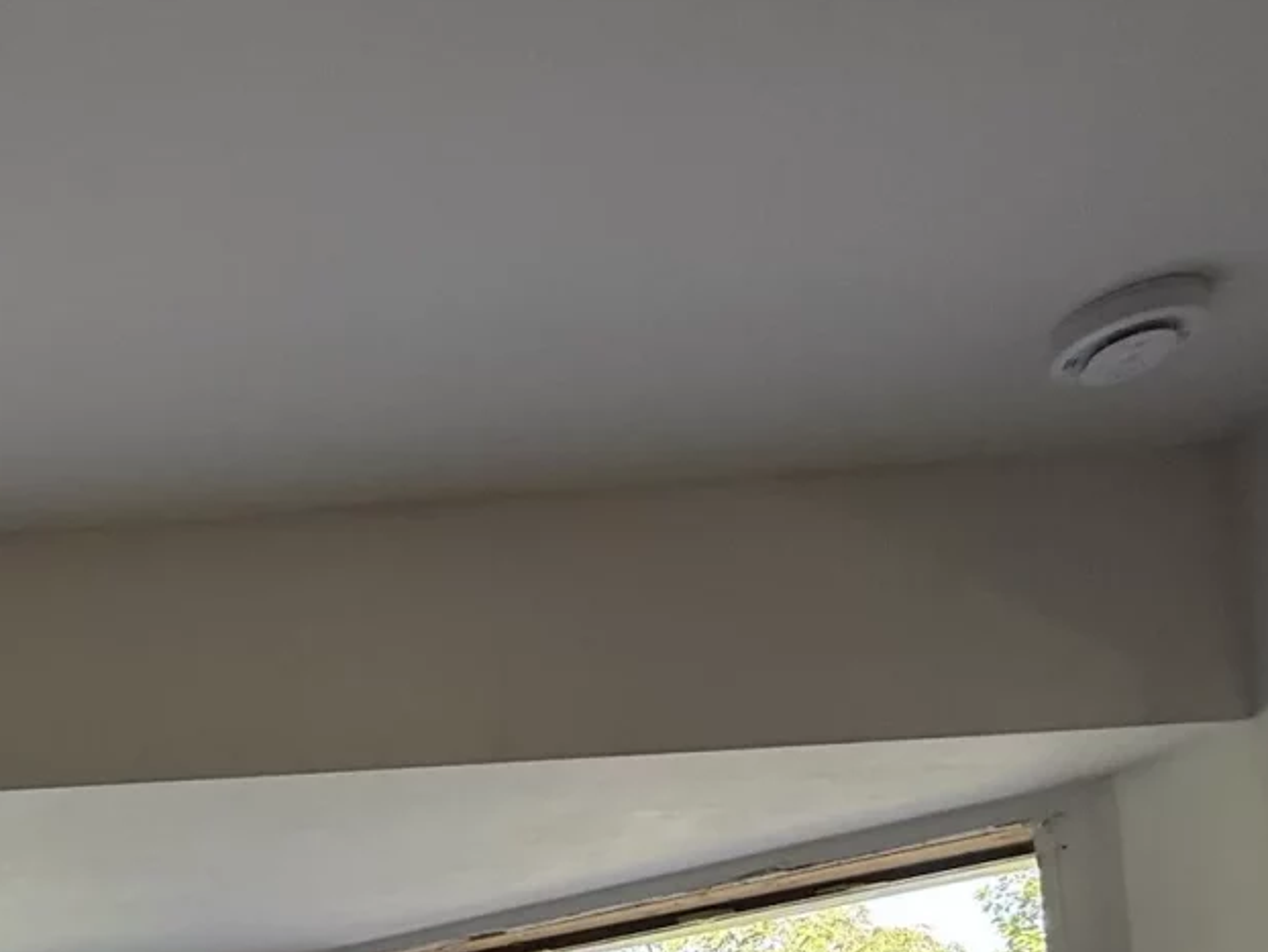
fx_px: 1319
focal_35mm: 36
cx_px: -112
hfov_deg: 41.4
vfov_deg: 32.4
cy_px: 1160
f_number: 2.2
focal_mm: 2.22
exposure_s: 1/99
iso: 125
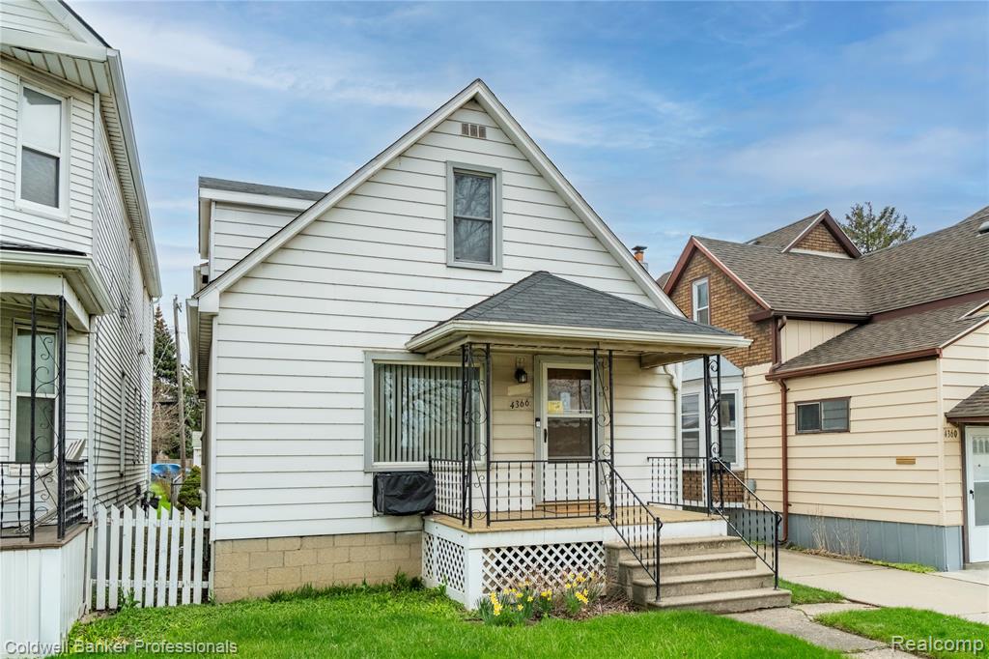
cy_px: 330
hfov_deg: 71.5
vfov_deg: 51.3
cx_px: 494
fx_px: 687
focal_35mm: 25
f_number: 7.1
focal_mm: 16.7
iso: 500
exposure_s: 1/250
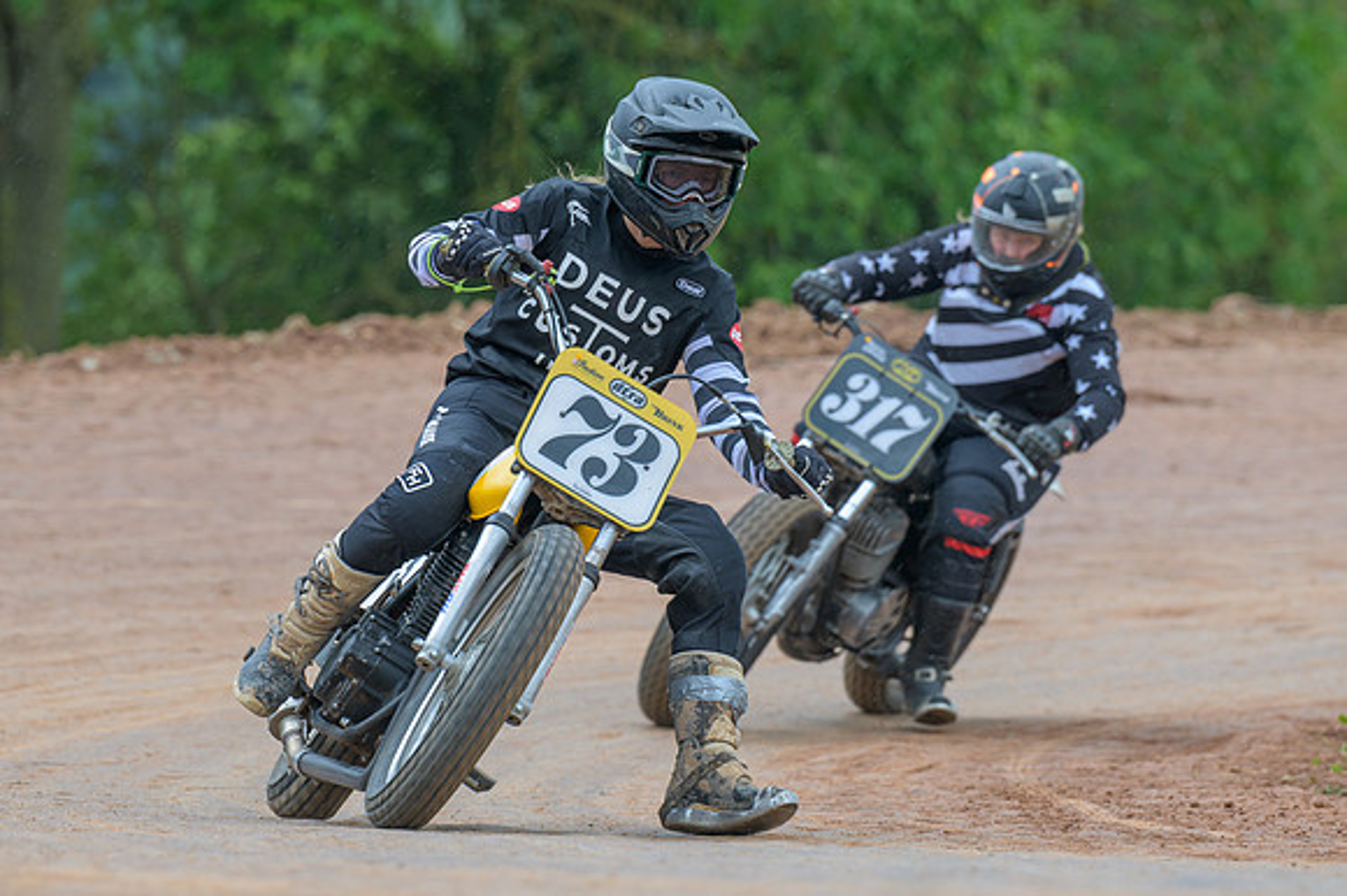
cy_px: 475
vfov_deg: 4.1
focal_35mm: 336
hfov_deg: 6.1
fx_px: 12571
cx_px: 745
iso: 280
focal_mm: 200
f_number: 4
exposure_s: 1/400
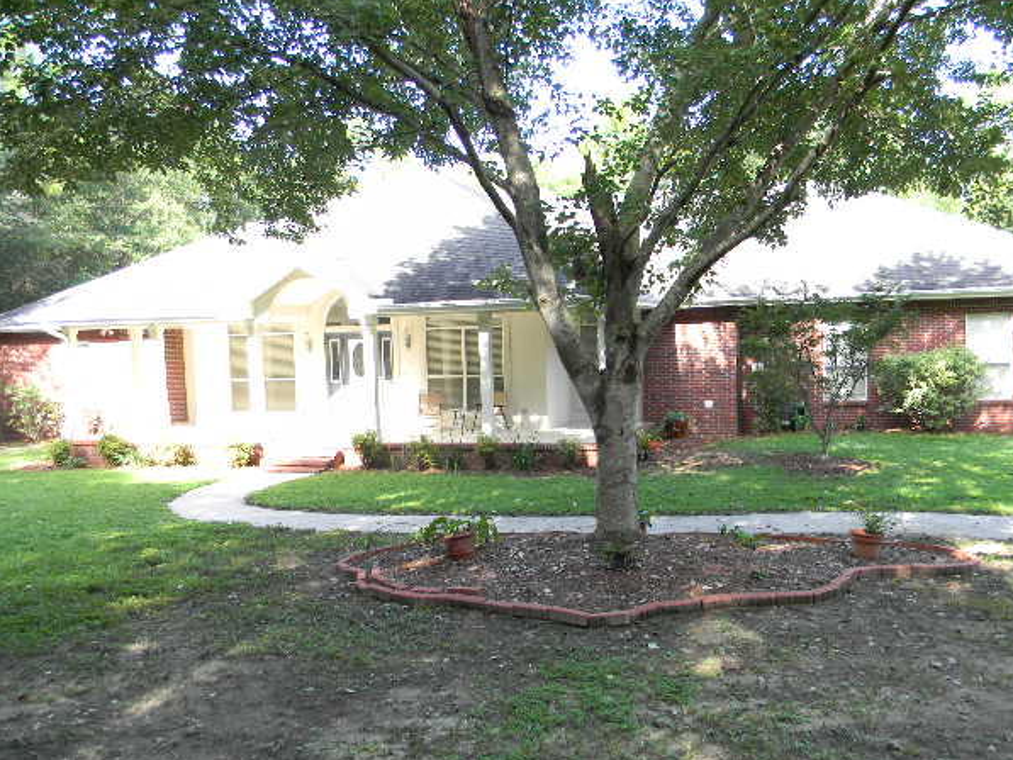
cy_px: 388
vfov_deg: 46.8
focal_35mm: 30
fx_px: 878
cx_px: 540
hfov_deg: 59.9
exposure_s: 1/49
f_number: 3.5
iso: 80
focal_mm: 5
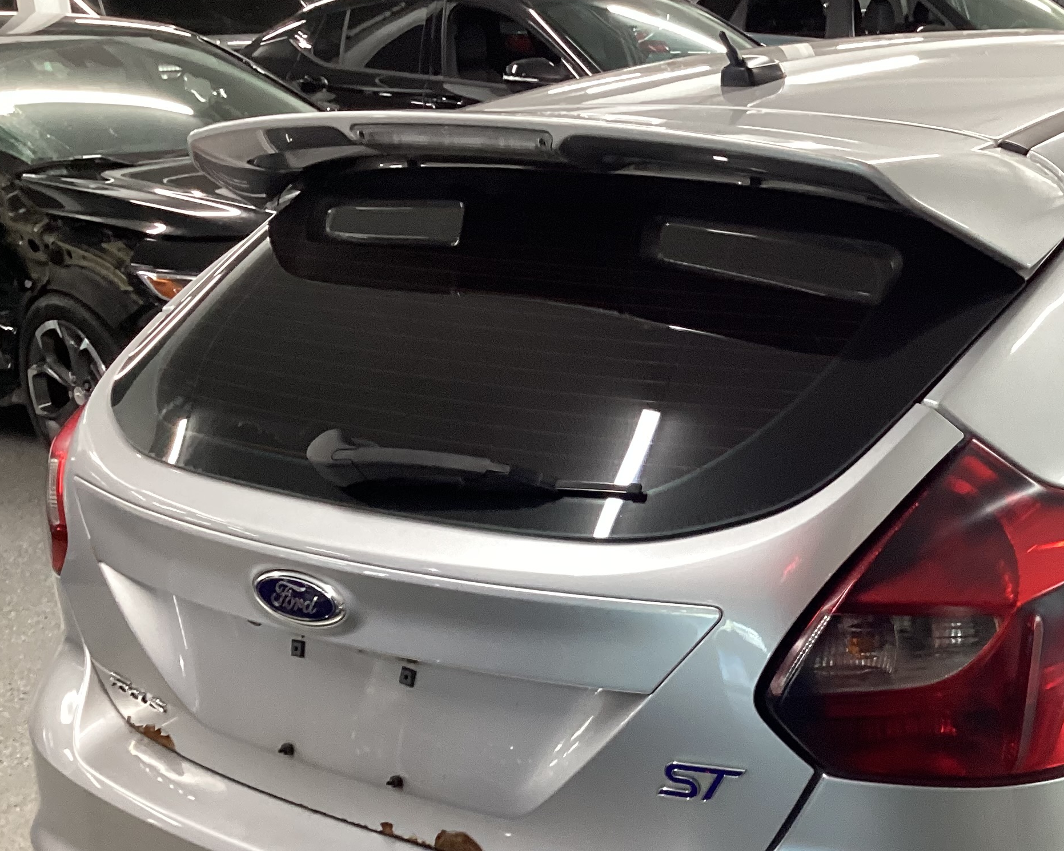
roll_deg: +1.7
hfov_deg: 34.7
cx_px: 780
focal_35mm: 53
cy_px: 628
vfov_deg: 28.2
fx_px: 1669
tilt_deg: -23.7
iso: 160
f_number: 2.4
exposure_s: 1/50
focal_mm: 3.3
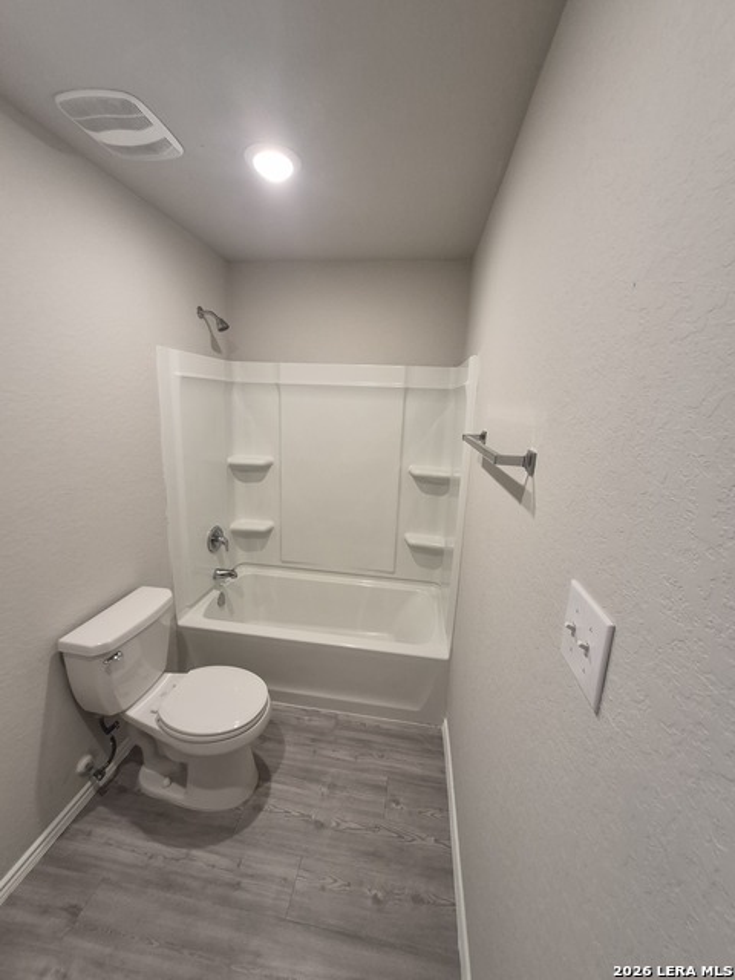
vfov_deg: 106.2
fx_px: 368
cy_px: 490
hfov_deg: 89.9
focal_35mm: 13
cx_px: 368
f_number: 2.2
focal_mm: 1.74
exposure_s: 1/60
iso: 160
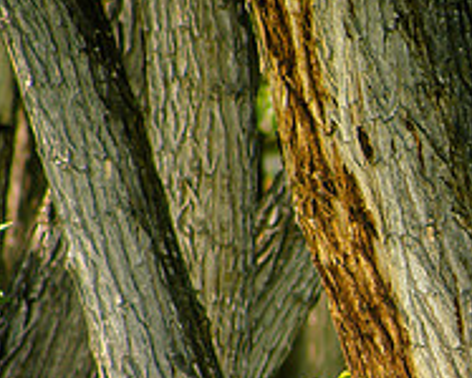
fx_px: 12222
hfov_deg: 2.2
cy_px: 297
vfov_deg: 1.8
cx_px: 664
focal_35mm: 874
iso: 320
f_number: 5.6
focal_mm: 300
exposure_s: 1/320
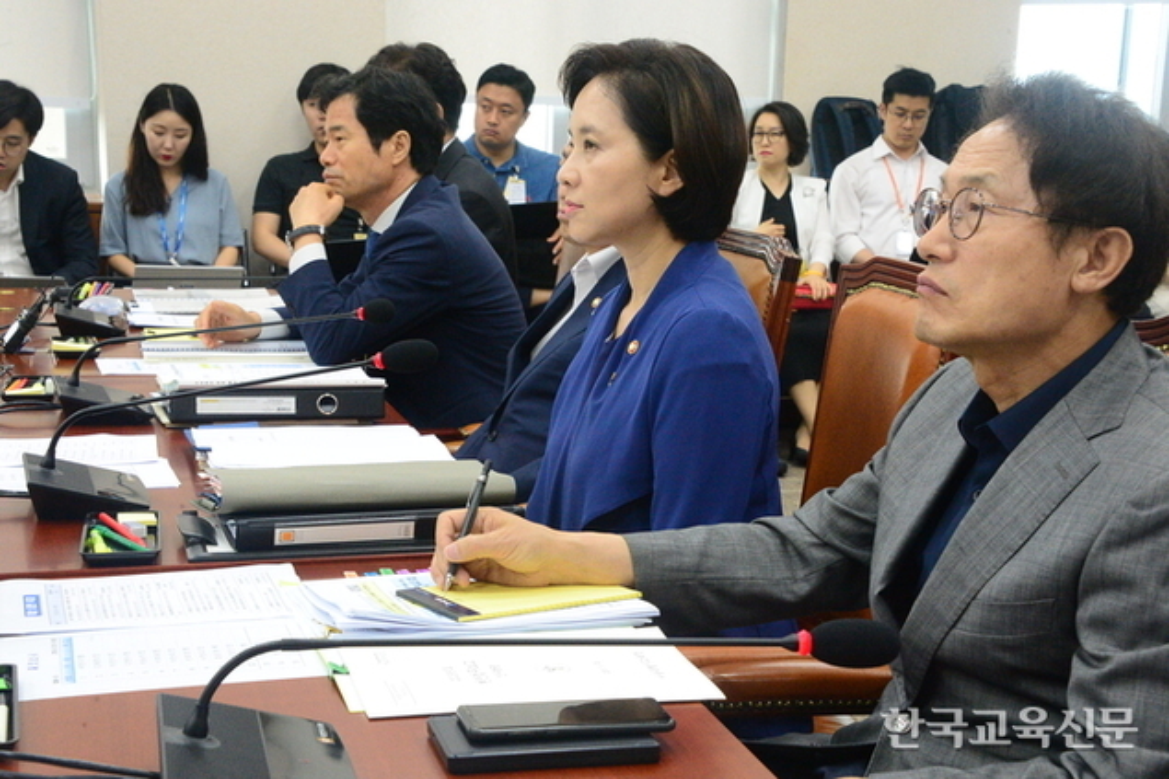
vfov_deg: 20.0
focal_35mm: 68
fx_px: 2207
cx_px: 584
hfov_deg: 29.7
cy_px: 390
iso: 10000
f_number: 14
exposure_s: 1/125
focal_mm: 68
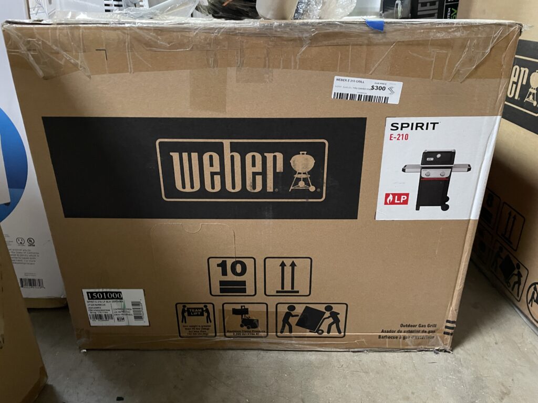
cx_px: 269
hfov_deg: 67.3
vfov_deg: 53.1
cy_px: 202
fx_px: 404
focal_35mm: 26
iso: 640
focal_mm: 4.2
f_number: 1.6
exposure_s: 1/30
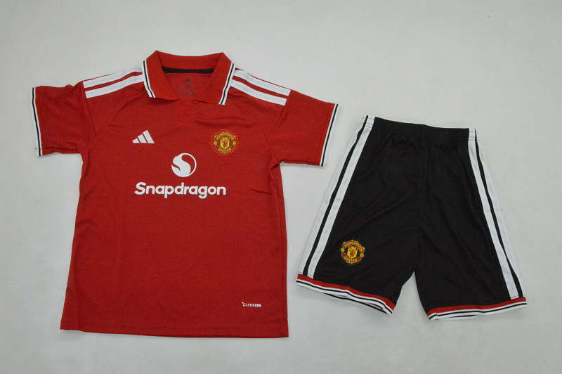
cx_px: 281
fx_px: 491
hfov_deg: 59.5
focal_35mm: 32
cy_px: 187
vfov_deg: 41.6
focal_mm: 21
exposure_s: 1/200
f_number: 25
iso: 6400
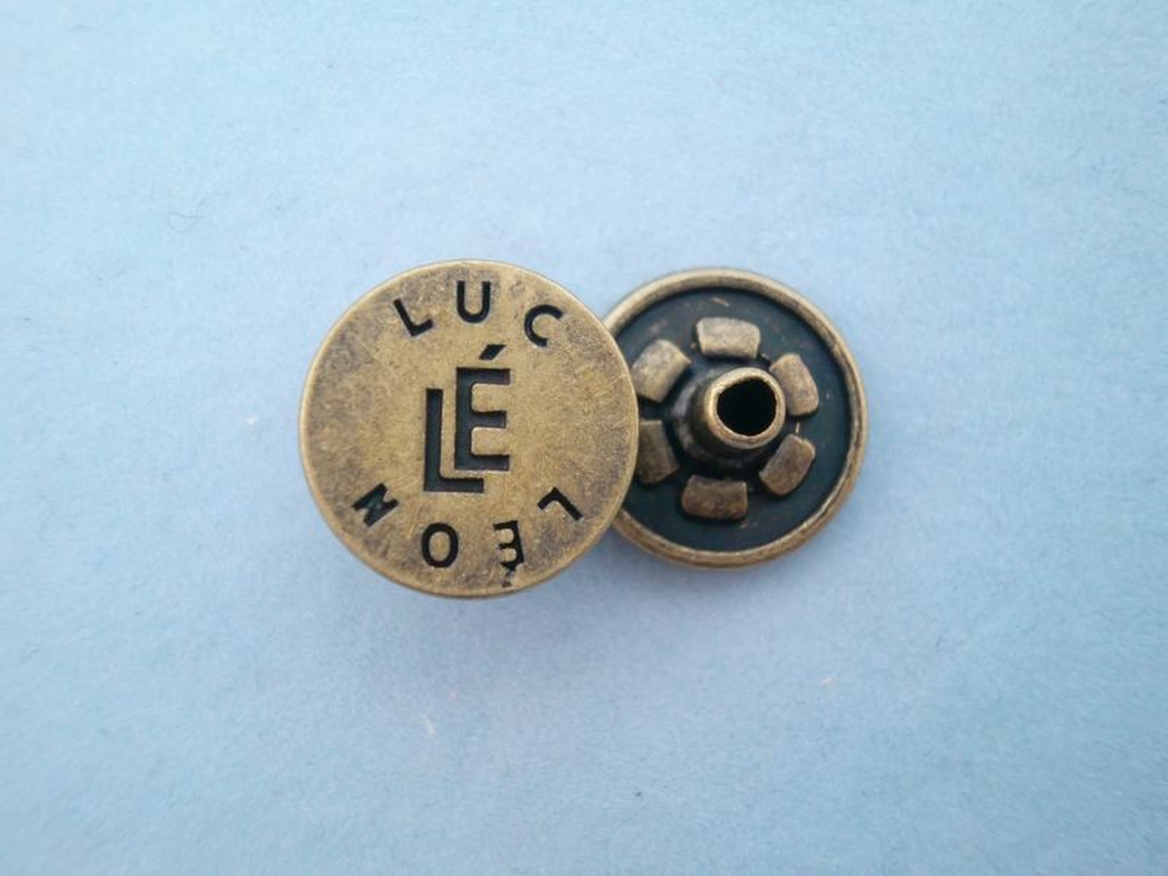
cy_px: 438
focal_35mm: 34
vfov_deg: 41.8
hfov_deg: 54.0
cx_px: 584
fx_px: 1147
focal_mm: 5.58
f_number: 2.8
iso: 400
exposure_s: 1/80
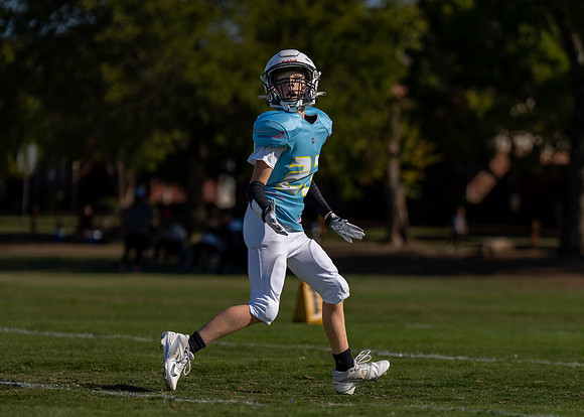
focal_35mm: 204
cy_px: 238
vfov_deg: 7.0
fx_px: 3389
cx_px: 339
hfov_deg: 9.8
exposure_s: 1/4000
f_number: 2.8
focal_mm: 144
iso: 100
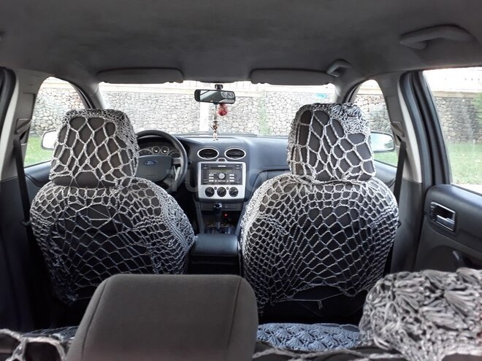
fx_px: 376
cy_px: 180
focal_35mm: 27
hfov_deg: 65.3
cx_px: 241
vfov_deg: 51.4
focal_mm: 3.6
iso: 125
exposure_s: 1/33
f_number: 1.9
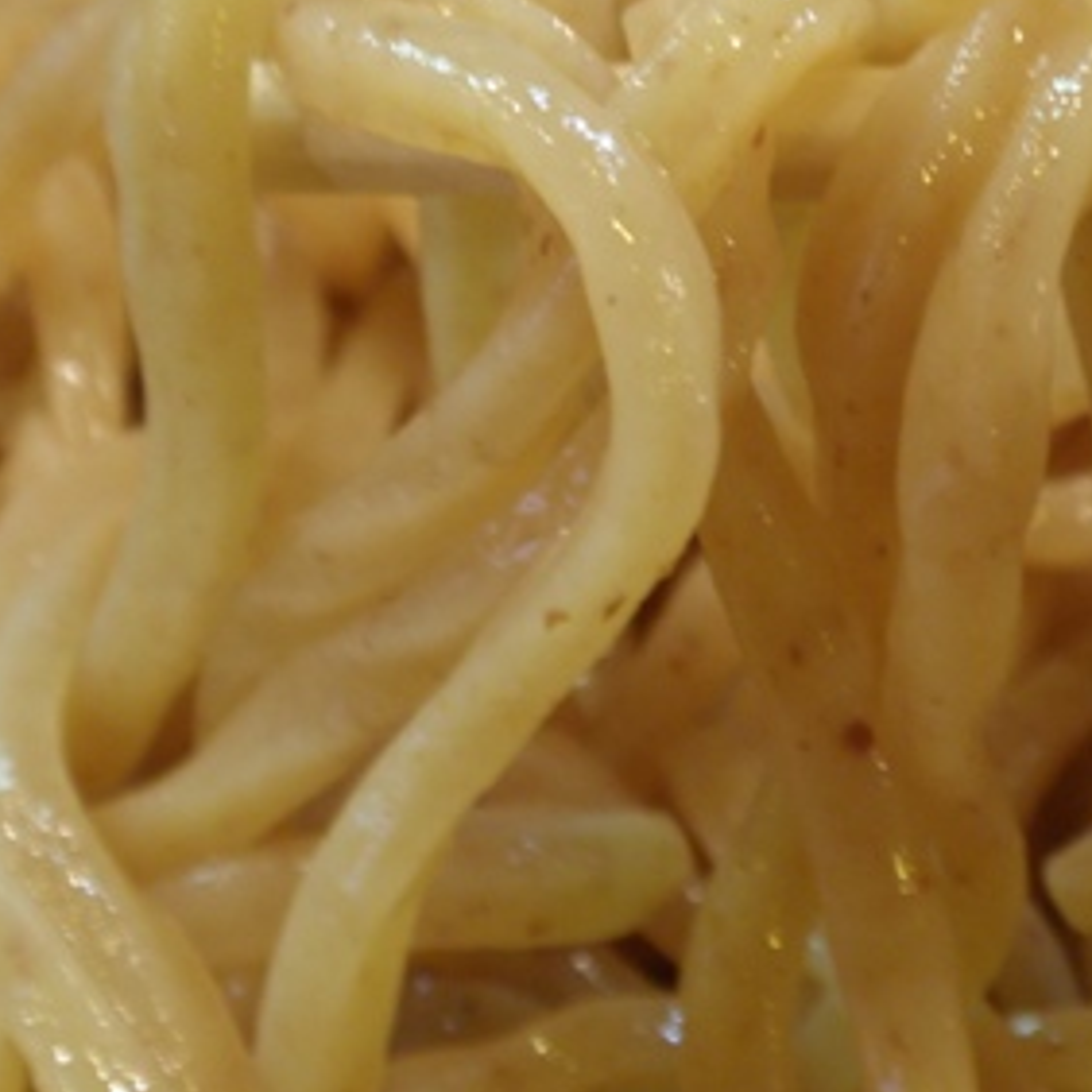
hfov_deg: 19.6
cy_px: 472
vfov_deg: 19.9
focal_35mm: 87
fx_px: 3105
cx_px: 939
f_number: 4.3
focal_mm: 9.1
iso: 100
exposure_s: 1/3
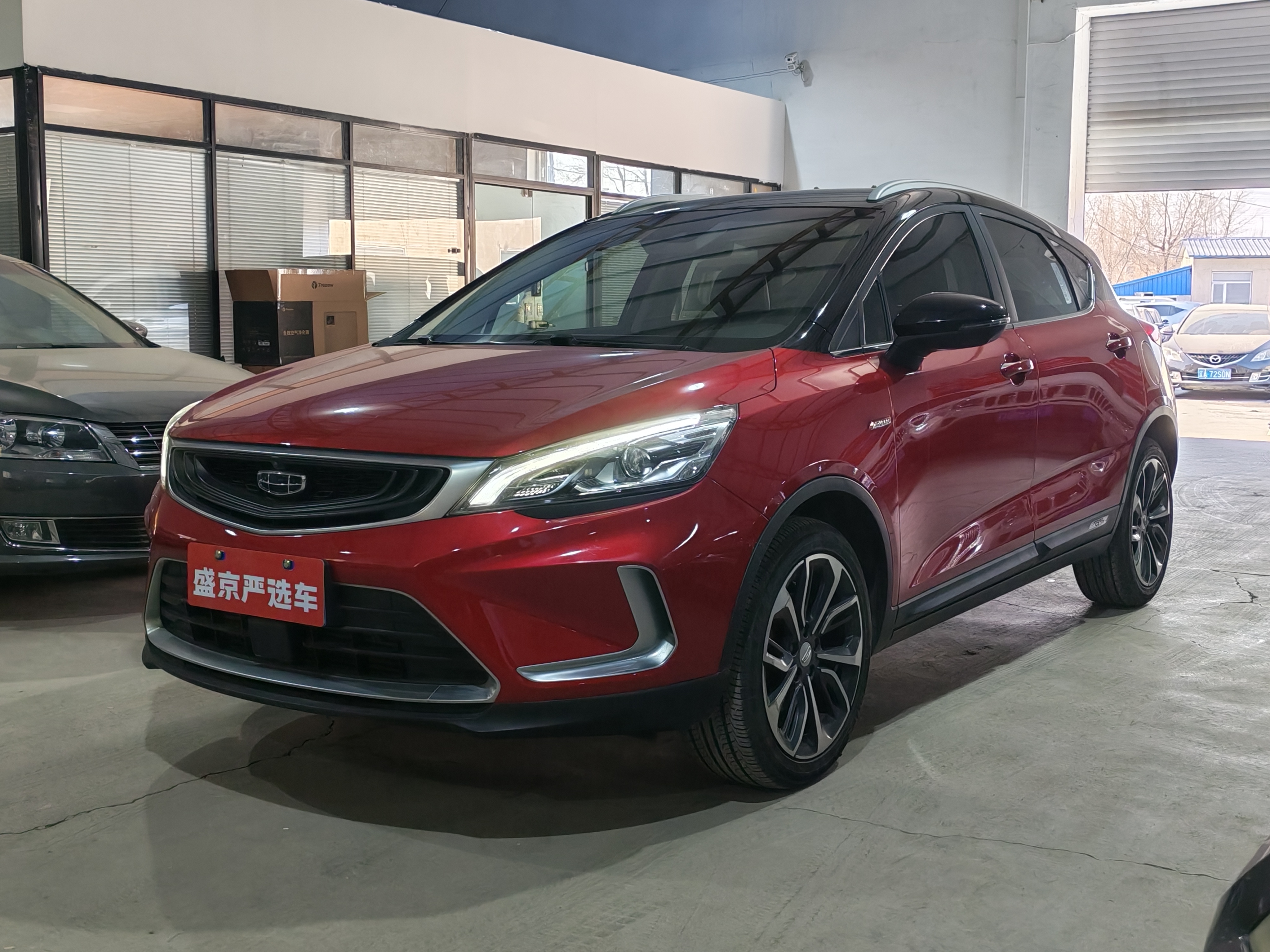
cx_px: 635
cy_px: 476
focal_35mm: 41
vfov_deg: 35.1
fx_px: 1504
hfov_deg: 45.8
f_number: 1.95
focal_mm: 5.52
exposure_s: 1/100
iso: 50
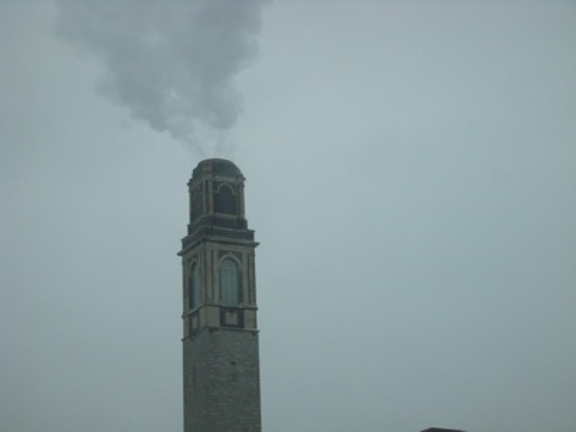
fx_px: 1431
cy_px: 216
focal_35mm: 86
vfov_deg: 17.2
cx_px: 288
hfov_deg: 22.8
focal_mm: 14.3
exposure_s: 1/136
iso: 200
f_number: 4.5
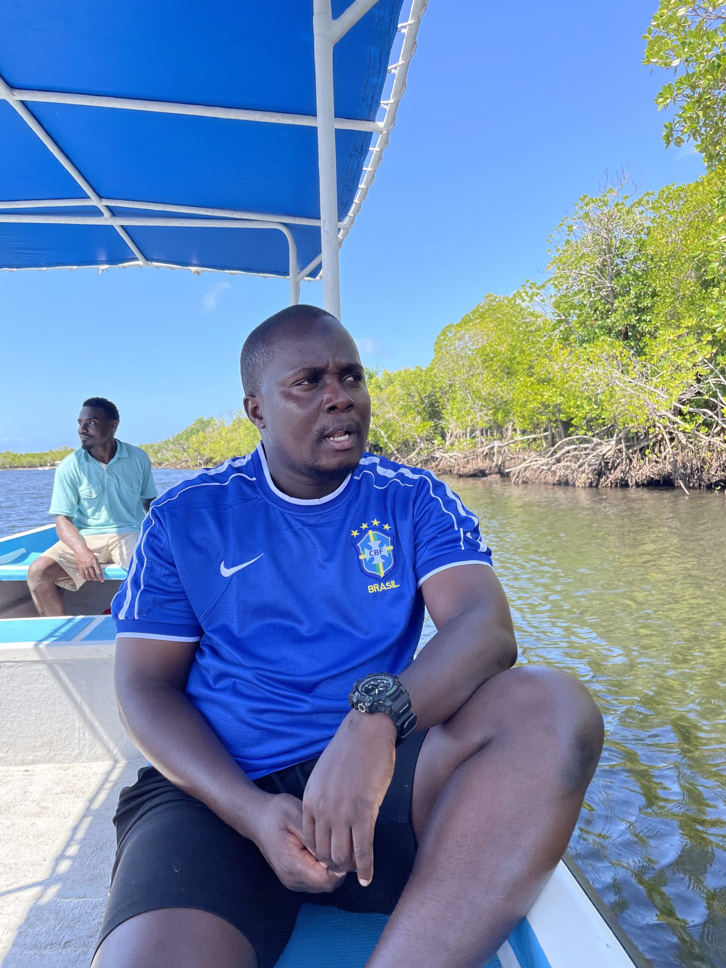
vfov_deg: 67.3
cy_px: 484
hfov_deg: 53.1
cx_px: 363
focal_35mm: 26
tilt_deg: -0.9
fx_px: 727
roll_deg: +1.6
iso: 32
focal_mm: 4.2
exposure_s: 1/1159
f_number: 1.6
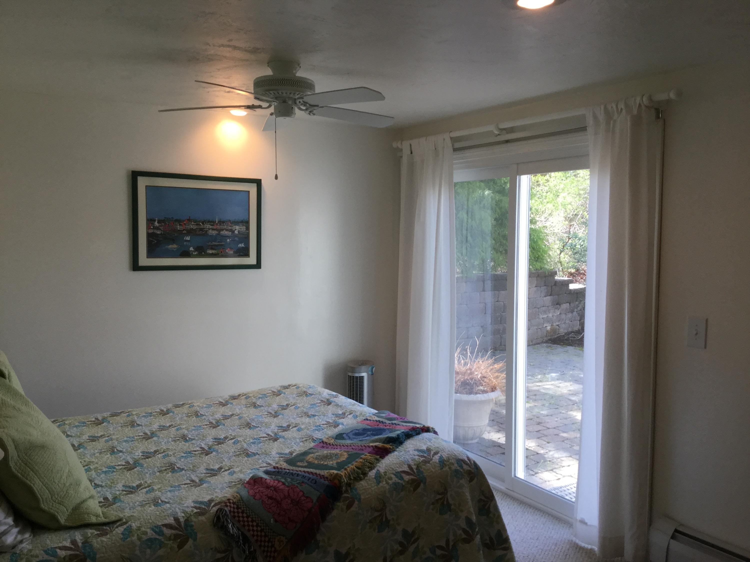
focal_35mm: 31
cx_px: 375
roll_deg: -0.7
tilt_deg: -3.3
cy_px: 281
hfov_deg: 58.4
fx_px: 672
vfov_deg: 45.4
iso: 25
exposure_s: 1/40
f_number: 2.4
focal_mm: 3.3
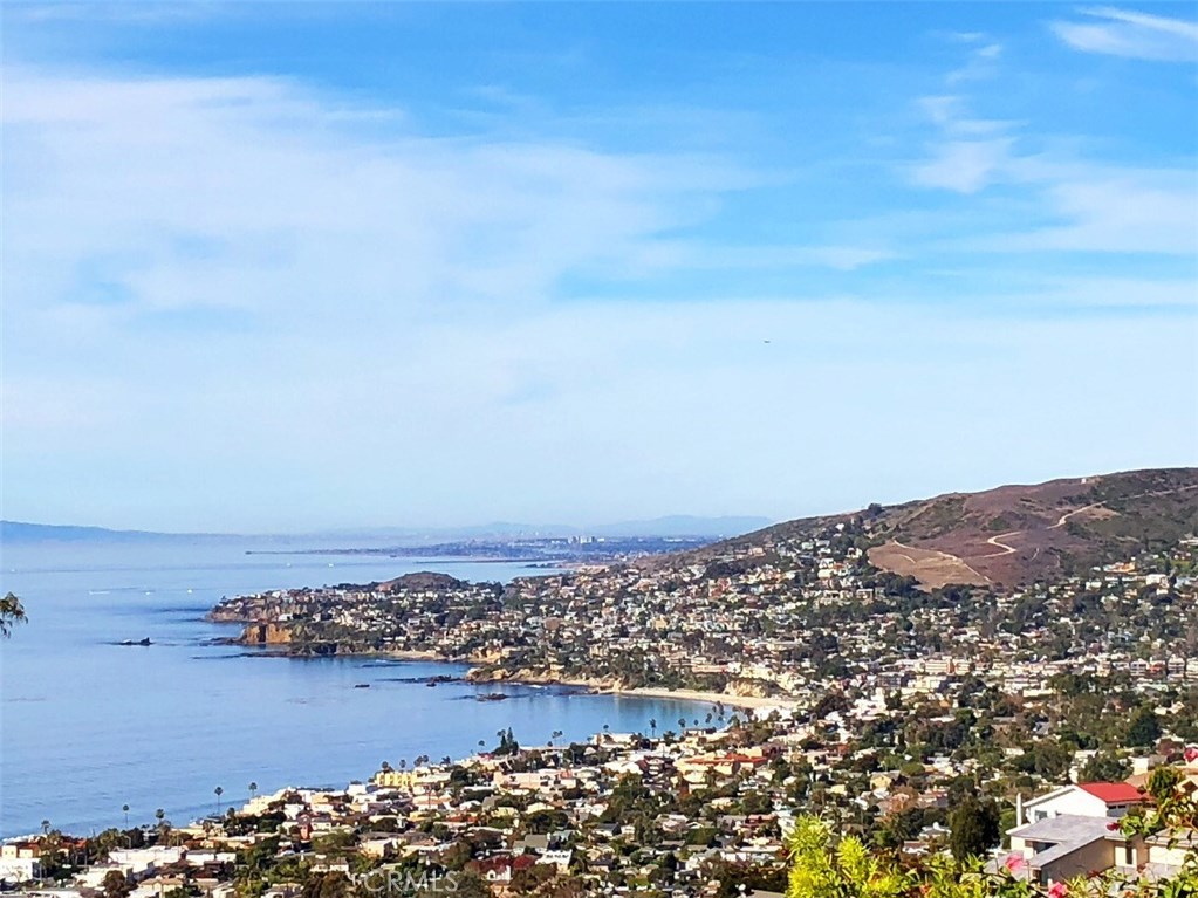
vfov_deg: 49.7
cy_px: 449
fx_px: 969
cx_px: 599
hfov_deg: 63.4
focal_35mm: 28
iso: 20
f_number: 1.8
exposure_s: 1/8000
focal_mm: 4
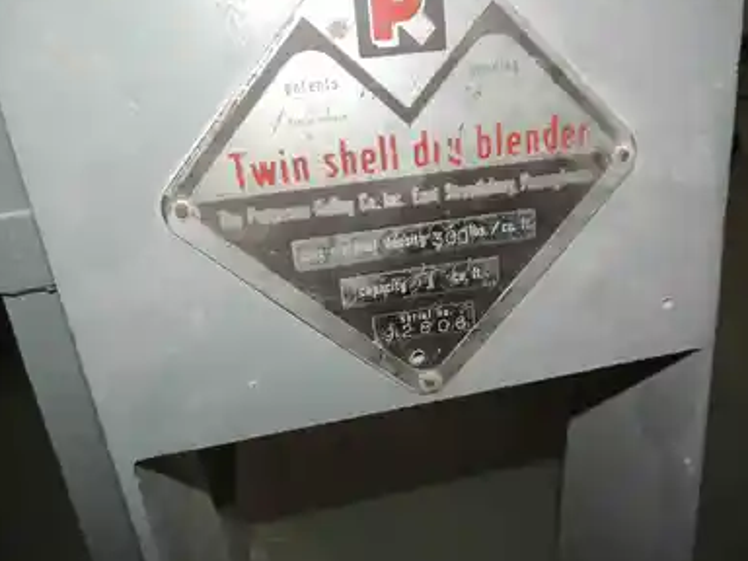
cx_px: 380
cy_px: 275
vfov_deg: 54.9
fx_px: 540
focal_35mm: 25
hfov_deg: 69.4
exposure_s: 1/30
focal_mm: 4.3
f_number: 3
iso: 100
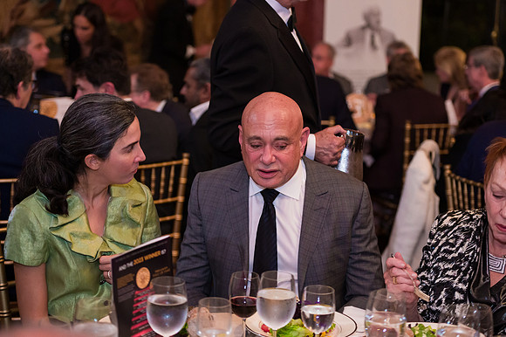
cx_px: 253
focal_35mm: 71
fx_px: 998
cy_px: 168
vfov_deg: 19.2
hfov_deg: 28.5
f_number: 3.2
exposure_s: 1/200
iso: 3200
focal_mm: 70
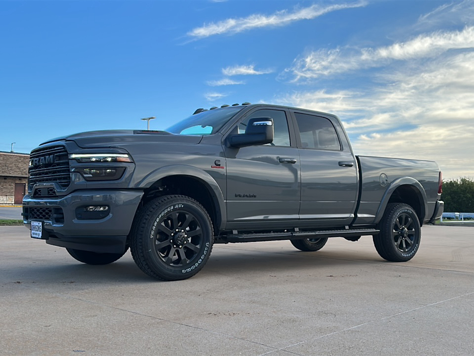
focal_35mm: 31
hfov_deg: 58.4
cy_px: 178
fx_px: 424
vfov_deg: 45.4
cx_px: 237
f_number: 1.78
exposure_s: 1/1757
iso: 80
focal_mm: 6.86
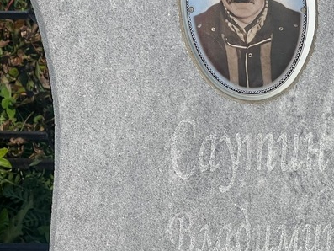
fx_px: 1496
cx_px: 300
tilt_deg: -19.8
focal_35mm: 155
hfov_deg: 12.6
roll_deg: +5.1
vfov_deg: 9.6
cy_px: 201
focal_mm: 9
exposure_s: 1/1468
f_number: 2.8
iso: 32
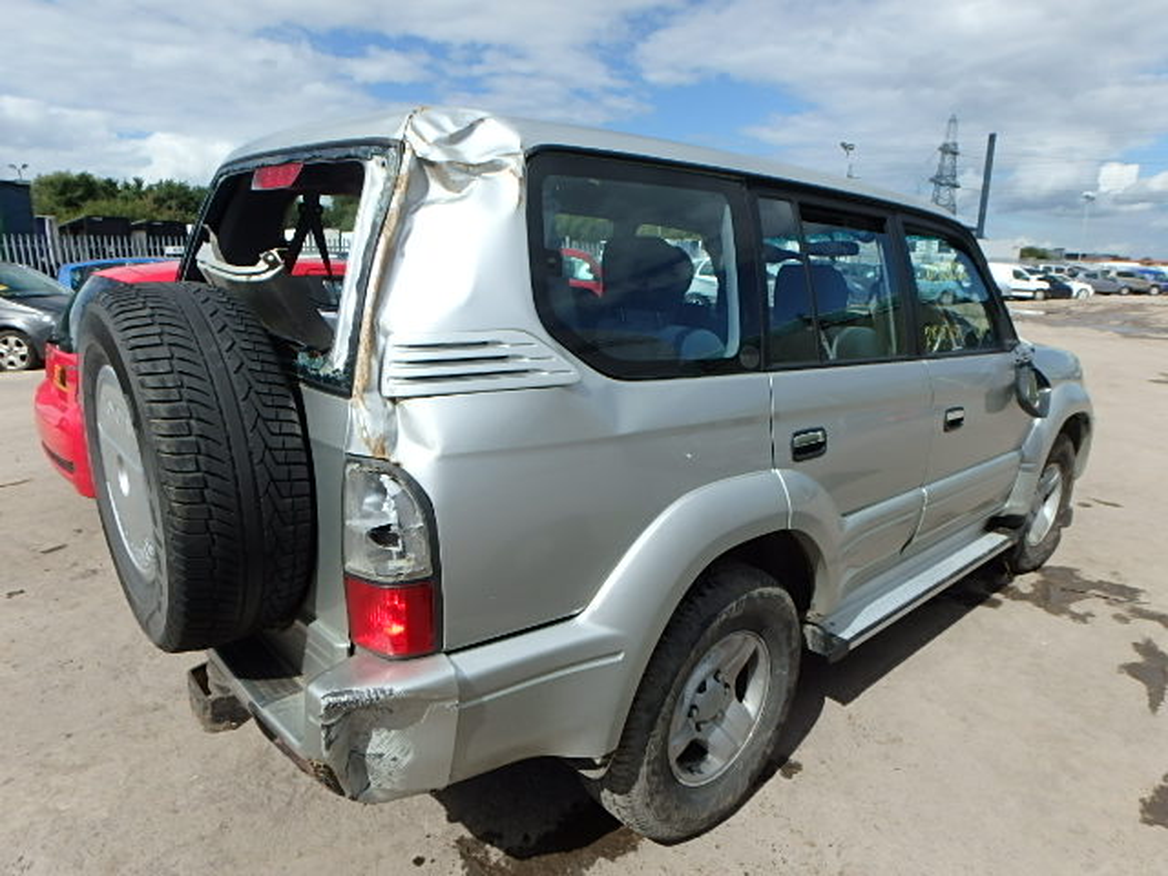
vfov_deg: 63.4
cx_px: 584
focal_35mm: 21
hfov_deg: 79.0
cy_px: 438
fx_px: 709
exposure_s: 1/640
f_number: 6
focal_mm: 3.7
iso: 125
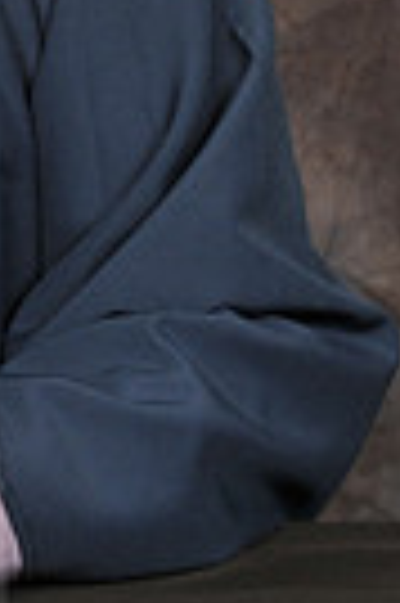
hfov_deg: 5.5
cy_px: -202
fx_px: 4127
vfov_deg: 8.2
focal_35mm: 247
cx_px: -335
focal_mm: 38
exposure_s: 1/125
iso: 200
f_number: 5.6
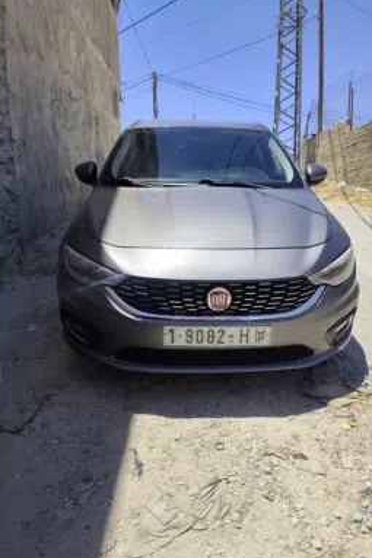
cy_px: 286
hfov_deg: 51.1
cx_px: 207
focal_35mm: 25
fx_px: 388
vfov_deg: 71.5
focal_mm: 6.19
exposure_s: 1/1073
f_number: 1.65
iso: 50
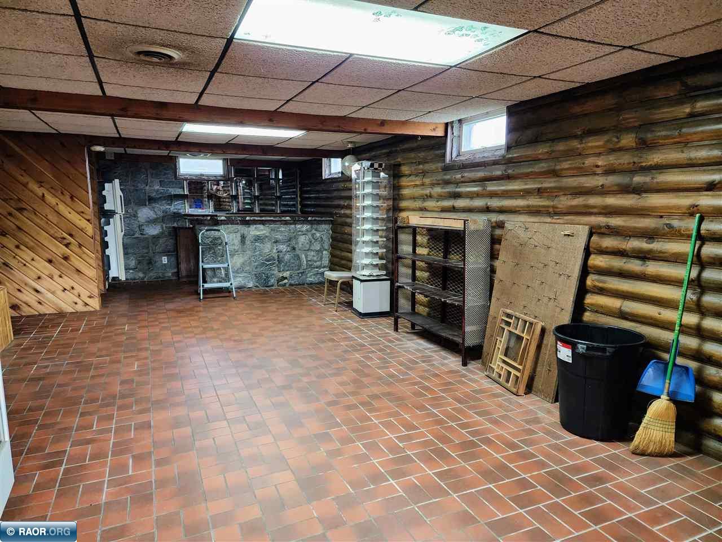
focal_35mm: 23
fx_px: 480
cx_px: 361
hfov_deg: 73.9
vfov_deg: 58.9
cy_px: 271
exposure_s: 1/120
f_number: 1.8
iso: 1000
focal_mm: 6.4
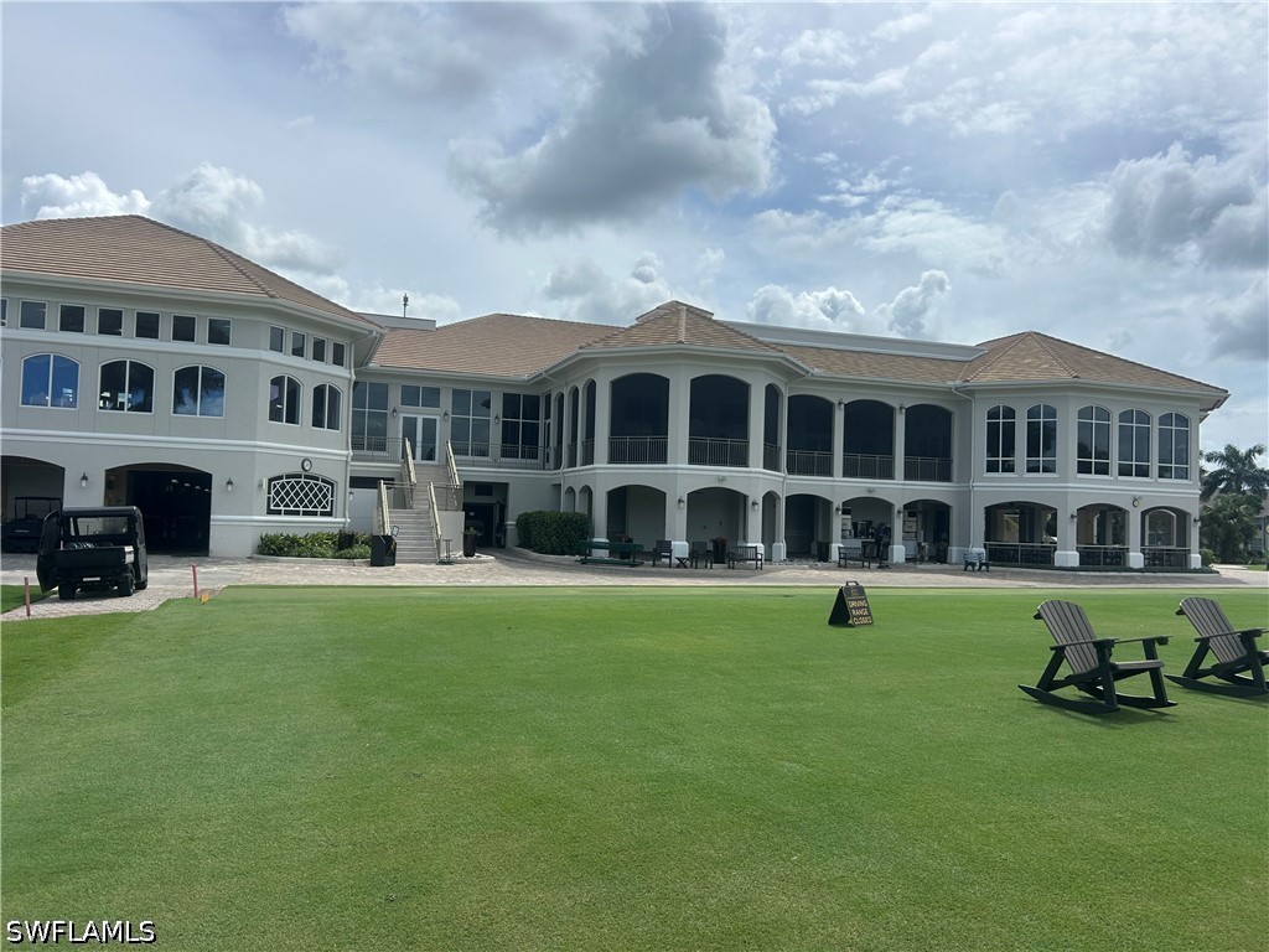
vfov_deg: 53.1
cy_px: 476
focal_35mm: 26
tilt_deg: +2.6
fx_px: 953
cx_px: 634
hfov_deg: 67.3
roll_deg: -1.9
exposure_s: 1/7463
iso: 50
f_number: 1.5
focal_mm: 5.7
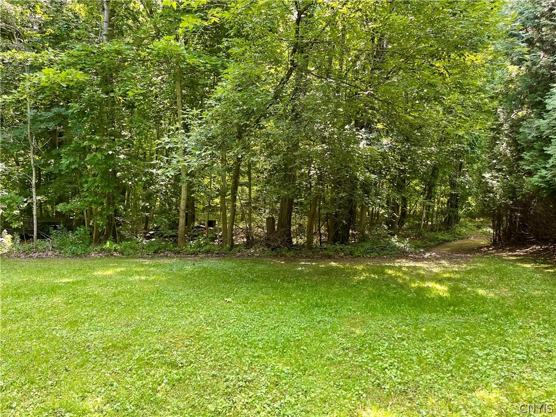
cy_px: 208
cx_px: 278
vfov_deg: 53.1
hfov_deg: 67.3
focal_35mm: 26
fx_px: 418
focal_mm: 5.1
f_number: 1.6
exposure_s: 1/121
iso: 64
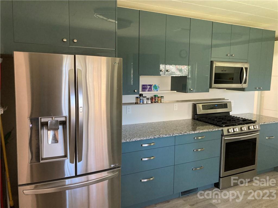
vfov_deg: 49.7
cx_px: 139
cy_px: 104
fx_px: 225
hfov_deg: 63.4
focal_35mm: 28
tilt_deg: -5.5
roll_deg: -1.6
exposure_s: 1/60
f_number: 1.8
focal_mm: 3.99
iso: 200
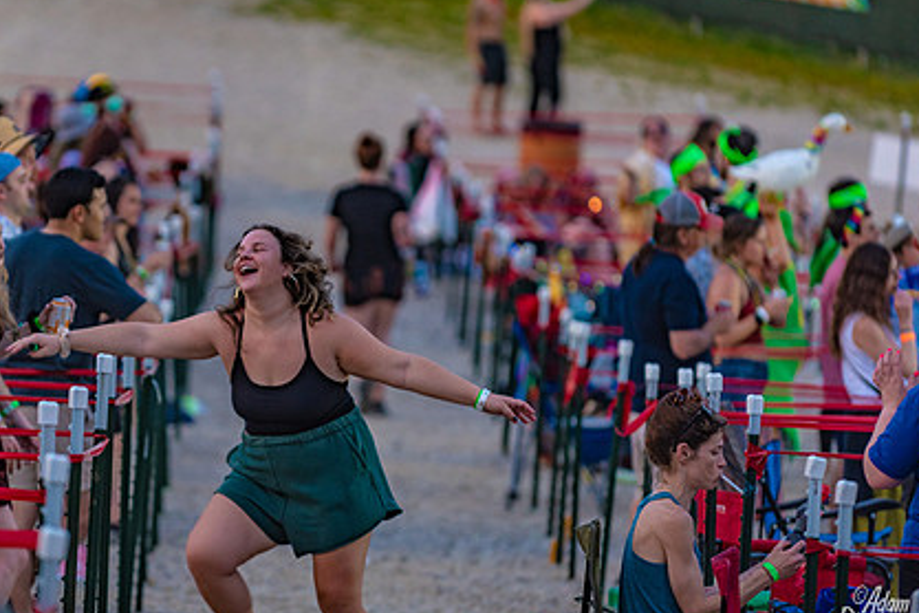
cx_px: 357
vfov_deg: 4.9
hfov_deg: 7.4
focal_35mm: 278
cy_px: 219
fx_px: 7096
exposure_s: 1/250
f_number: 2.8
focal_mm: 200
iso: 500
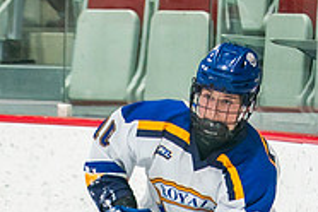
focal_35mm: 681
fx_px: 6015
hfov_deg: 3.0
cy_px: 269
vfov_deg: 2.0
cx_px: 197
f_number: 3.2
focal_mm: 105
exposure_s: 1/640
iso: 640
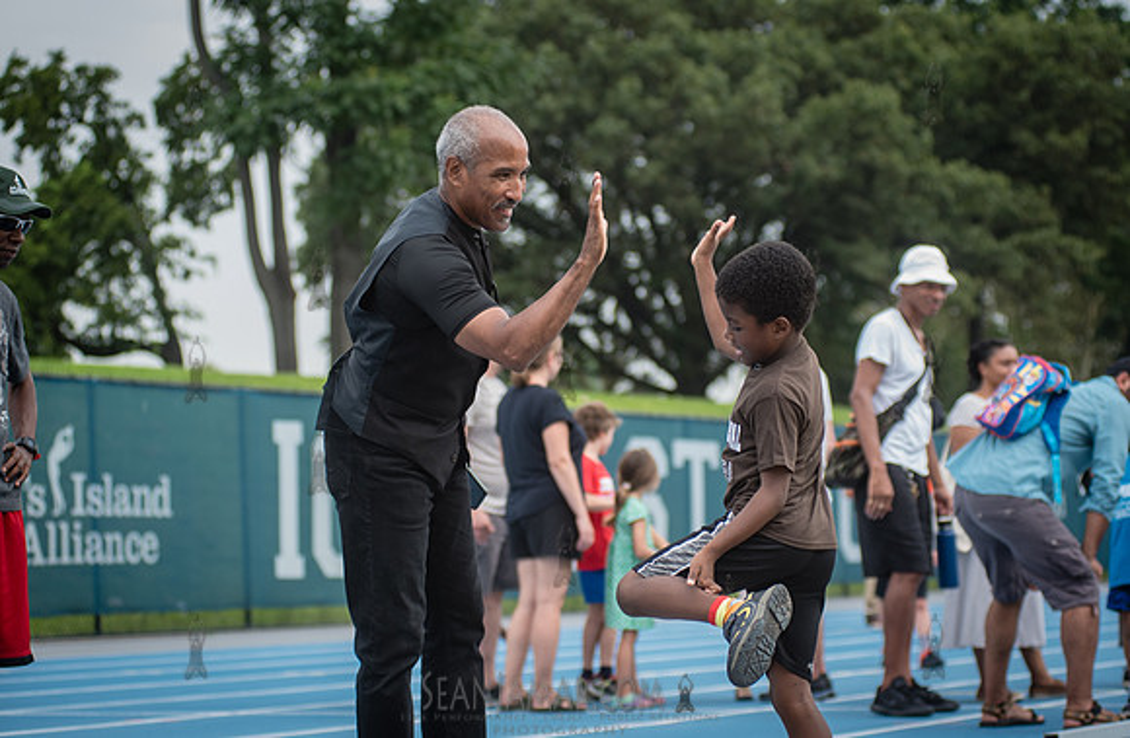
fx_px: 3019
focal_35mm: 97
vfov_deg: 13.9
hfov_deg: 21.2
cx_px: 587
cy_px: 338
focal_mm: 80
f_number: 3.5
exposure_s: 1/800
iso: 250
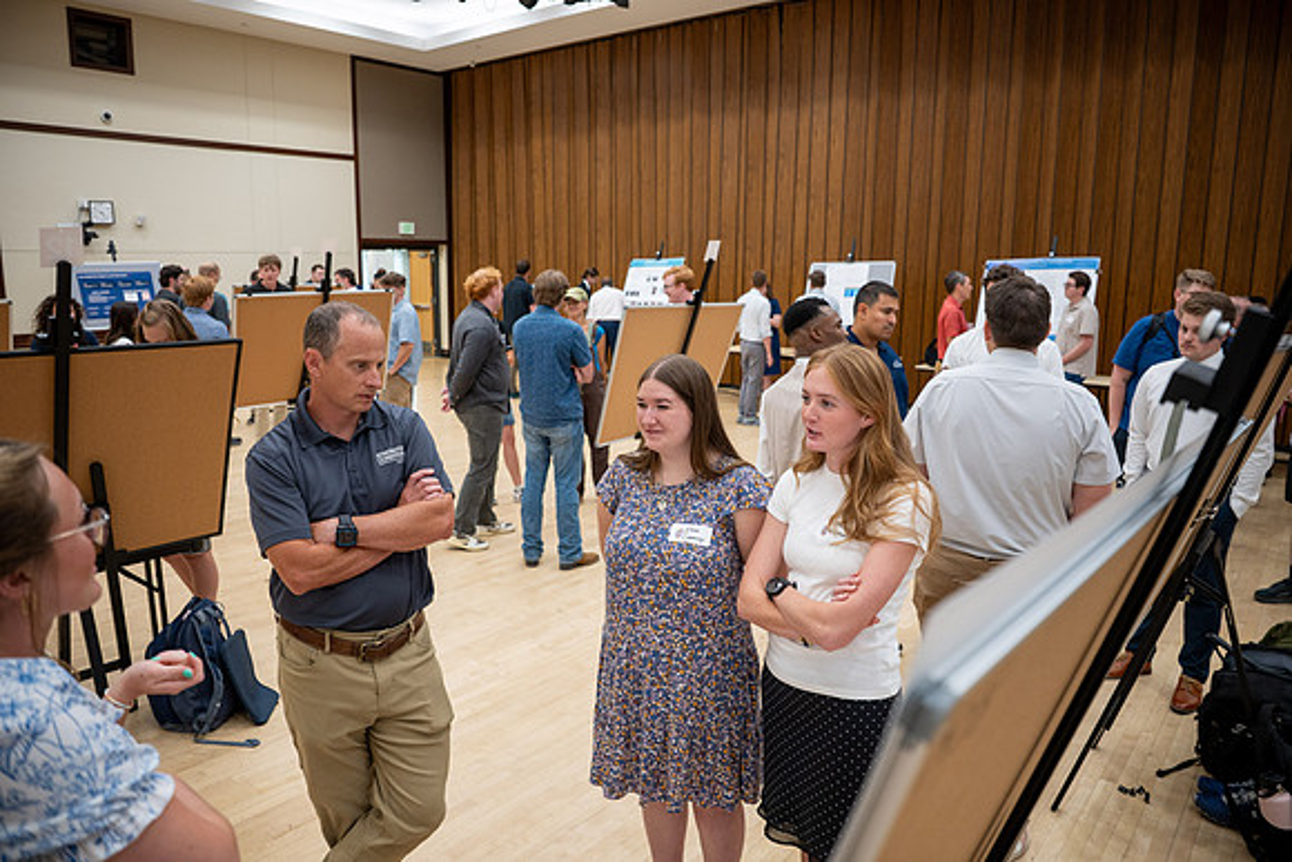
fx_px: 861
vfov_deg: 53.2
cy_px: 431
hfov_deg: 73.7
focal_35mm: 24
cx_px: 646
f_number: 2.8
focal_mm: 24
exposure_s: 1/200
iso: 1000
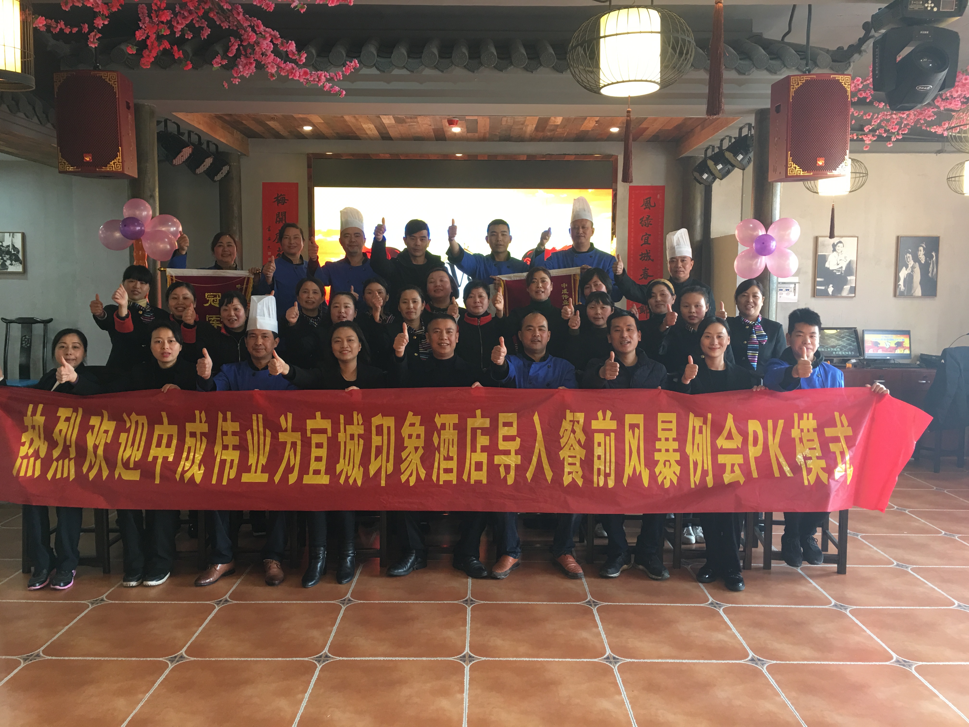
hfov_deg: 61.7
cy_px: 364
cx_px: 484
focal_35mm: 29
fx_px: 812
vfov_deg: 48.2
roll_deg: +0.2
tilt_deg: -5.0
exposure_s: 1/17
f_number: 2.2
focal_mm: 4.15
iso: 40
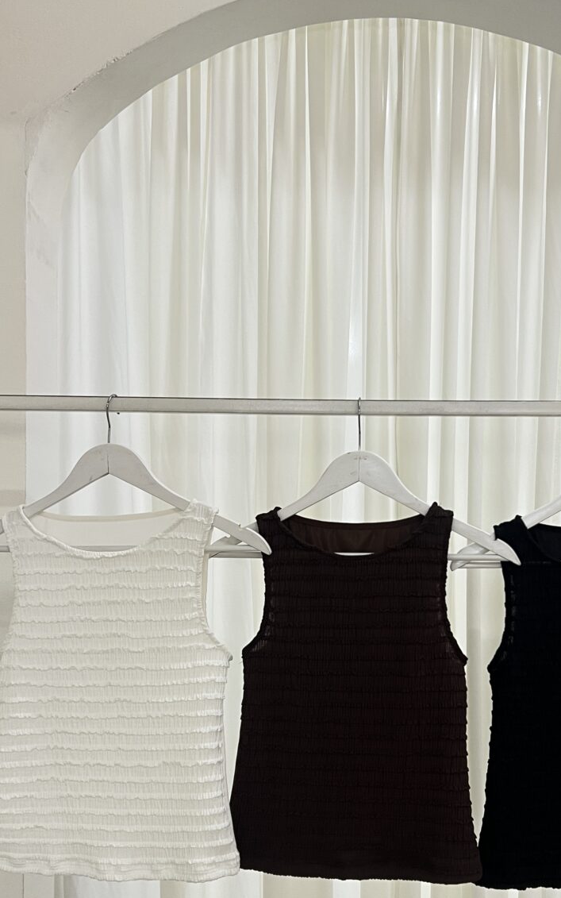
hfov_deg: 32.6
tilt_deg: -1.8
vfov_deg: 49.9
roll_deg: -0.3
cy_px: 557
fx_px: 954
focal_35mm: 39
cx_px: 349
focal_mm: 5.7
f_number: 1.5
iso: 80
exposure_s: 1/50
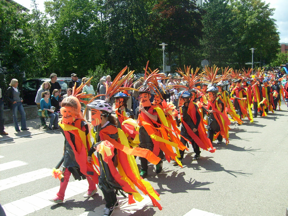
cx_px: 144
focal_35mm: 35
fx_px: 291
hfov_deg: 52.6
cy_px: 108
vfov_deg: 40.7
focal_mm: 5.8
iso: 80
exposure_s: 1/180
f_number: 7.1
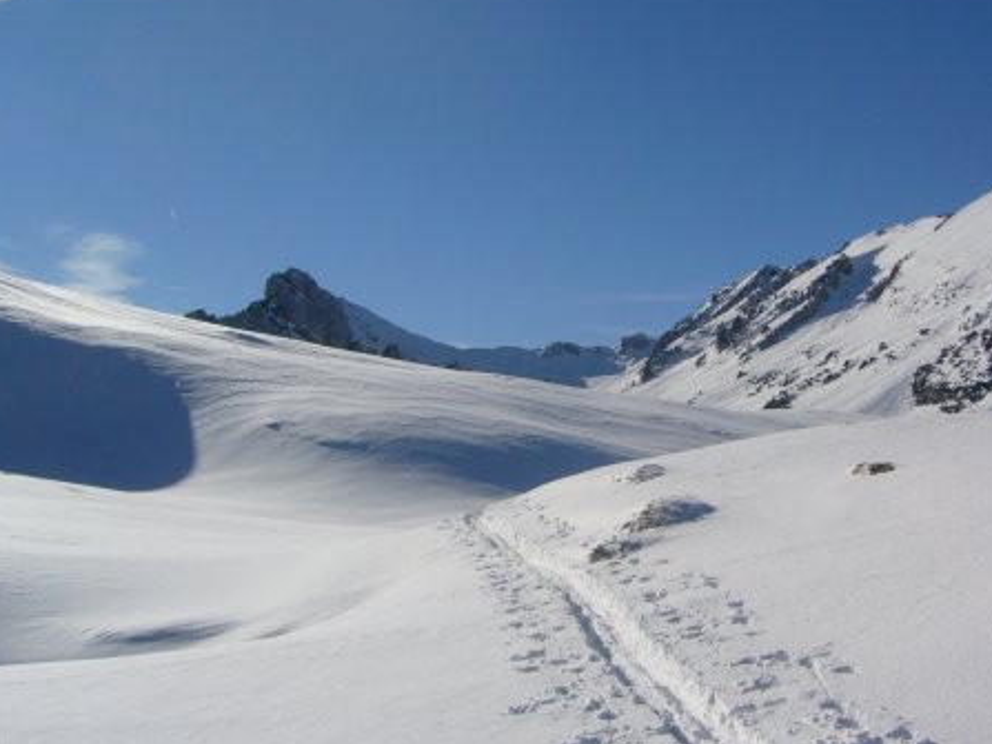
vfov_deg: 30.8
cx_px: 606
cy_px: 324
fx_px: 1347
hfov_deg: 40.2
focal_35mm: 47
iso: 80
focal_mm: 5.8
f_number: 5.6
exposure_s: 1/1600
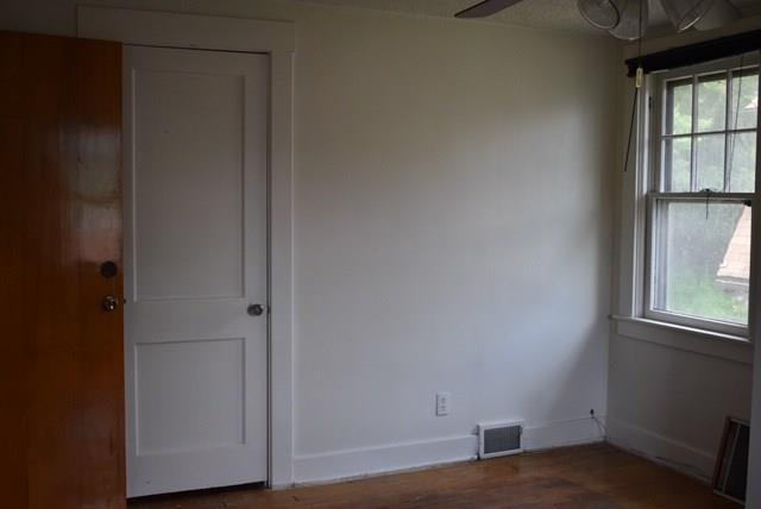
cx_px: 380
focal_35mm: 38
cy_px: 254
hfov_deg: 51.2
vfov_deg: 35.6
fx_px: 793
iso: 560
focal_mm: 25
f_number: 4
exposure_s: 1/250
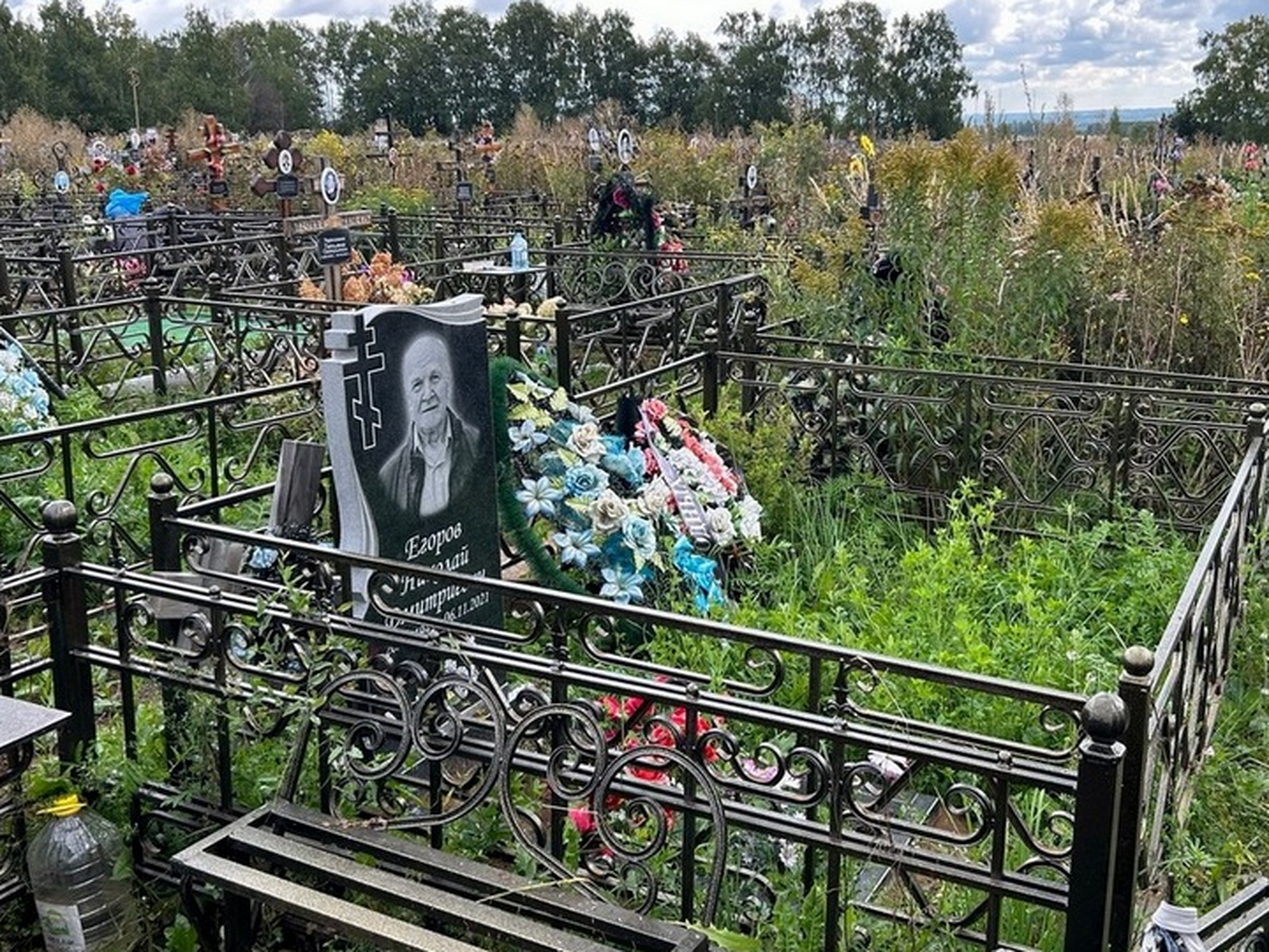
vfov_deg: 38.6
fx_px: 1356
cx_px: 756
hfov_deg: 49.9
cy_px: 418
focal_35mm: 37
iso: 50
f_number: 1.5
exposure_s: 1/769
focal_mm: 5.7
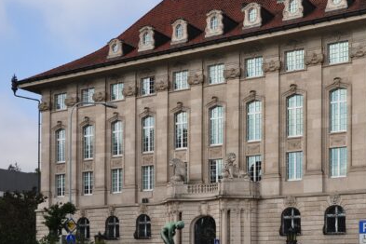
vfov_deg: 24.6
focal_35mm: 55
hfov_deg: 34.3
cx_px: 326
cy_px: 114
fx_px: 559
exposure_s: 1/500
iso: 200
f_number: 8
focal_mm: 20
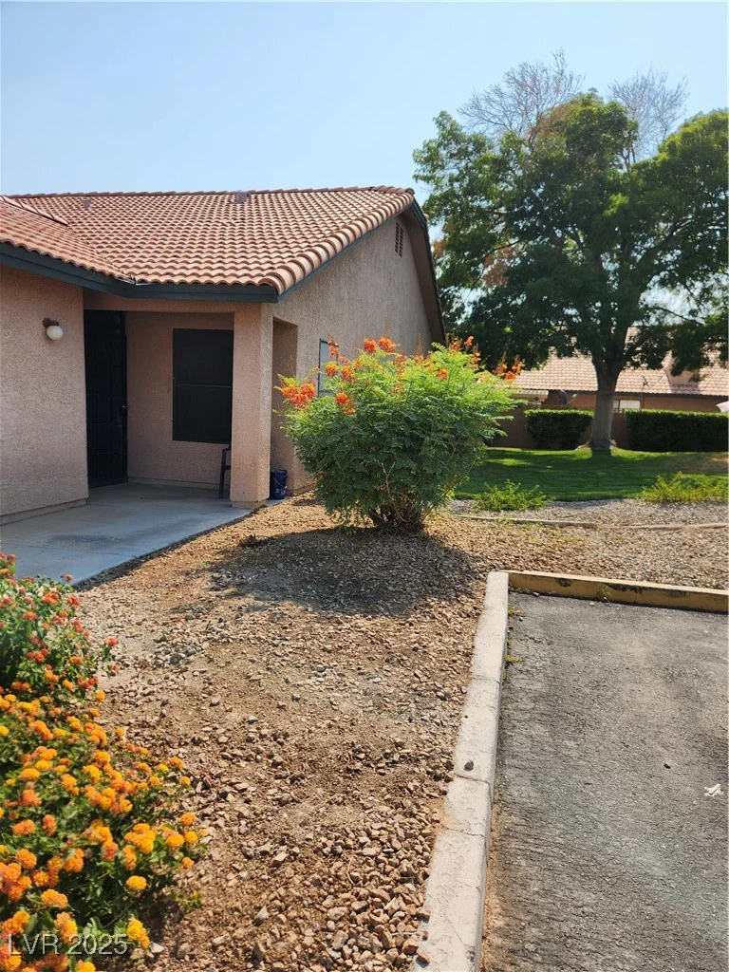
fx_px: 646
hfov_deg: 58.9
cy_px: 486
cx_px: 364
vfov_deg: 73.9
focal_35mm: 23
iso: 20
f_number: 1.8
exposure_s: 1/2169
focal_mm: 5.4
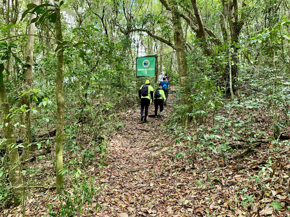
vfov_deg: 53.1
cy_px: 108
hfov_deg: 67.3
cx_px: 145
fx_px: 218
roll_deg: -1.4
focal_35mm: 26
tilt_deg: +1.0
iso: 80
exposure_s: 1/121
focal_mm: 4.25
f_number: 1.8
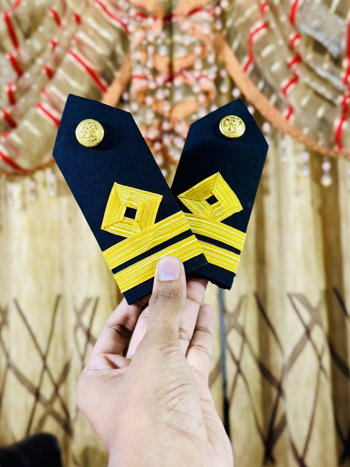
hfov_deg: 29.1
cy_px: 242
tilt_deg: -0.8
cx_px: 170
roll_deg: +1.7
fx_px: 674
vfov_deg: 38.2
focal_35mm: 50
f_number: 1.78
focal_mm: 6.86
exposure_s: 1/34
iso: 320
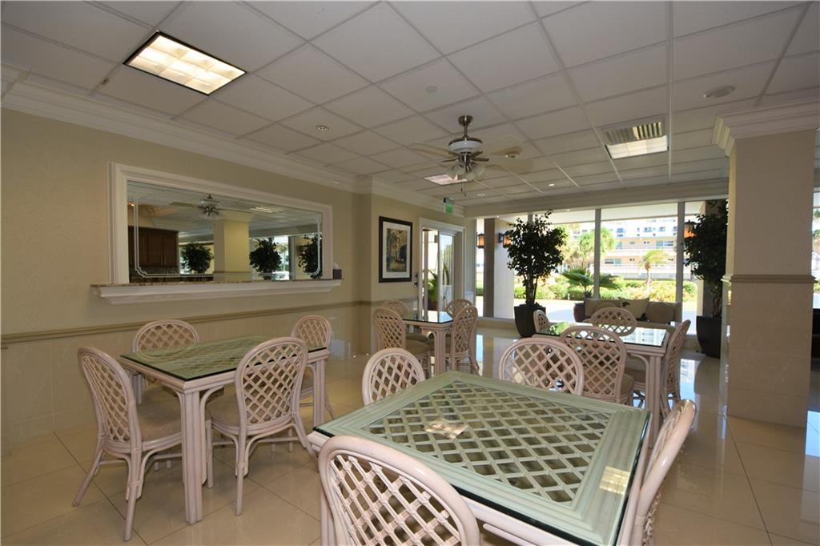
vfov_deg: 77.3
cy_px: 273
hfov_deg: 100.4
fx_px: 342
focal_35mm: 15
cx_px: 410
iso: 200
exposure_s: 1/60
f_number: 5
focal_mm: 10
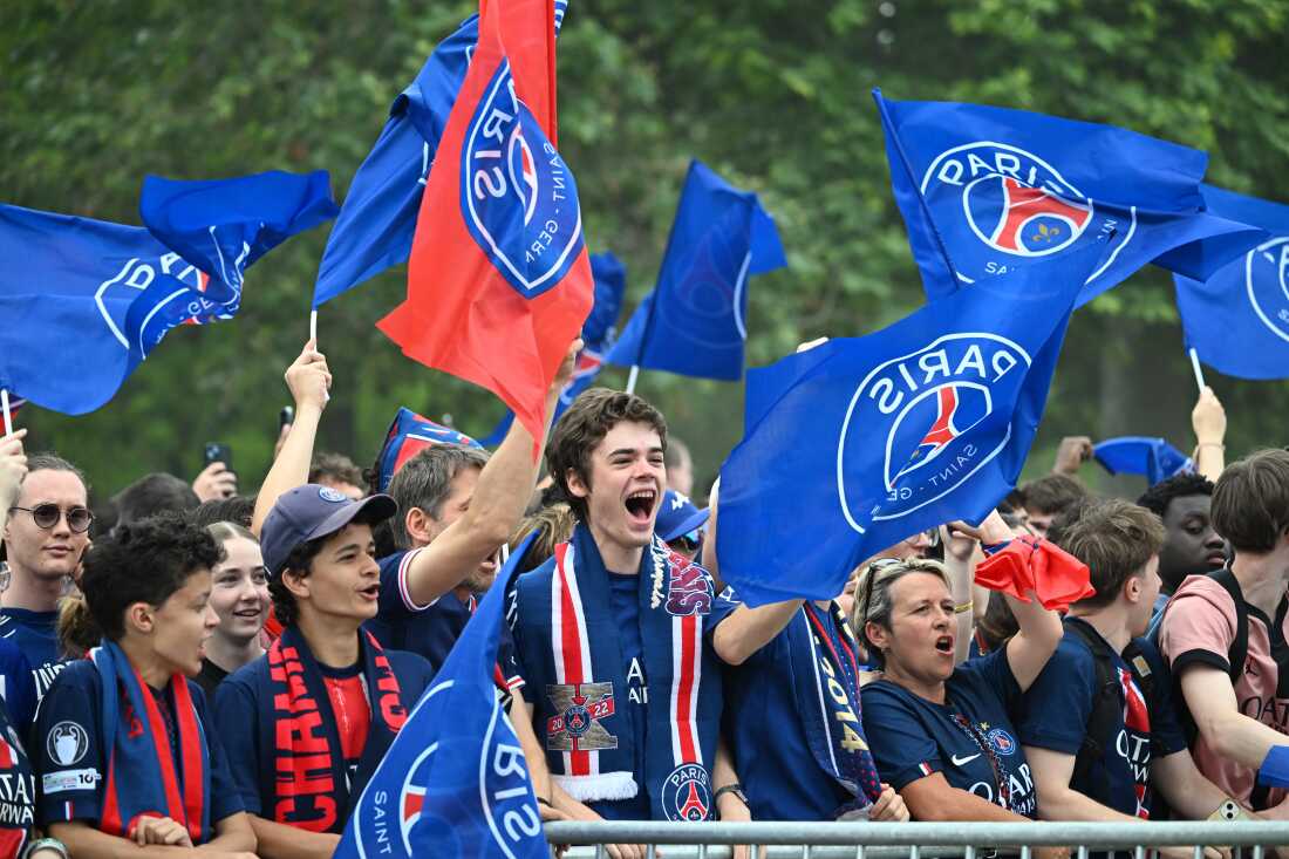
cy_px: 430
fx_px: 6802
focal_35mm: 190
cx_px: 644
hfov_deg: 10.8
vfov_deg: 7.2
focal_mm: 190
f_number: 5
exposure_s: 1/1600
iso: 800
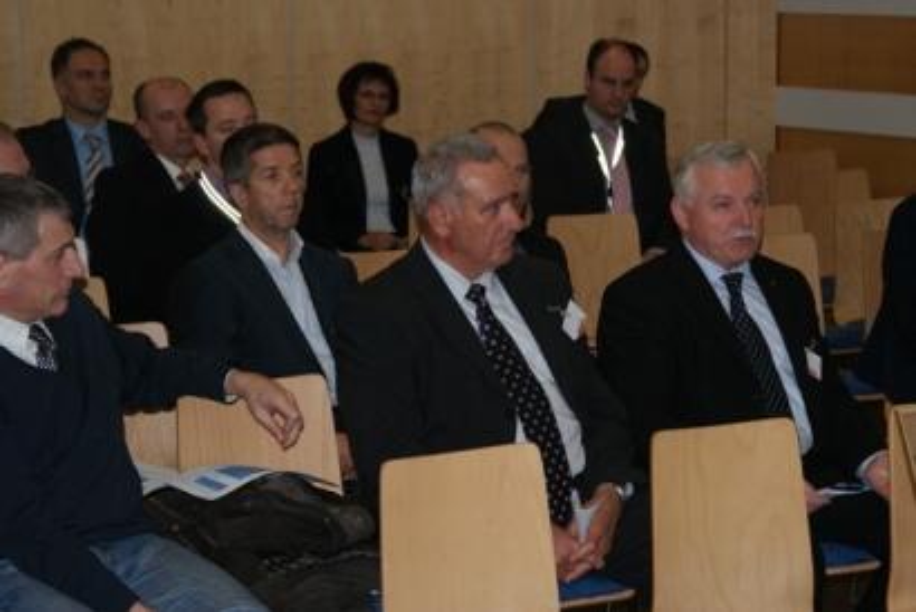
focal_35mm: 105
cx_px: 458
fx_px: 2673
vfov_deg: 13.1
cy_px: 306
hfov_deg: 19.4
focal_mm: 70
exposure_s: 1/125
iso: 400
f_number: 5.6
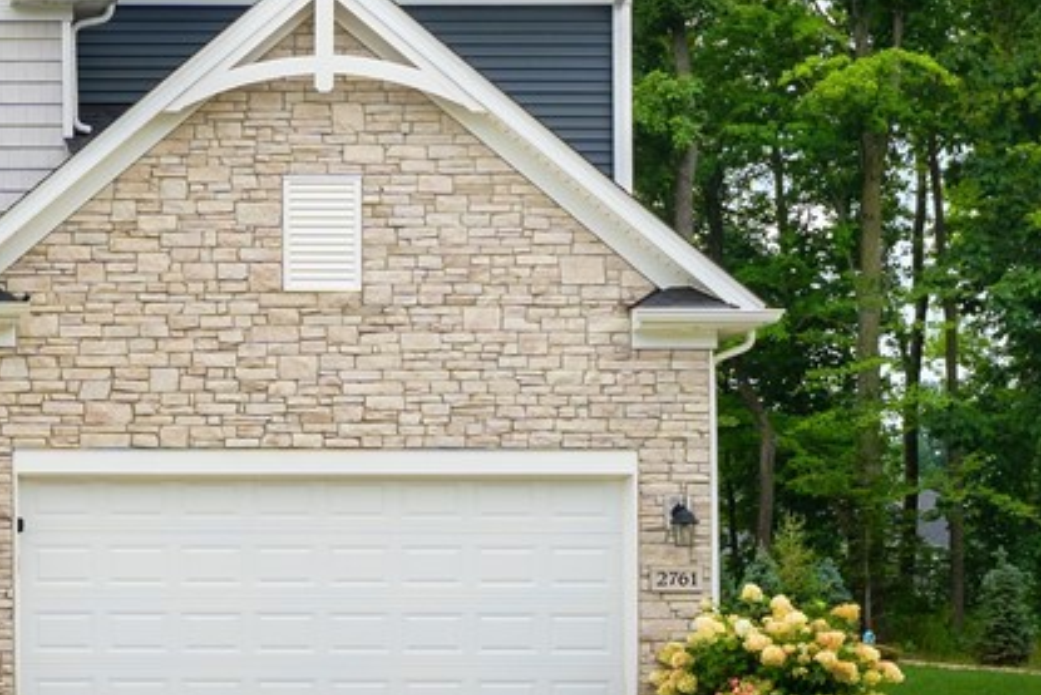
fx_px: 2950
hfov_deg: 18.7
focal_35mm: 102
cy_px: 238
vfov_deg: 13.4
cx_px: -283
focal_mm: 26
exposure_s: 1/40
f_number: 8
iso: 400
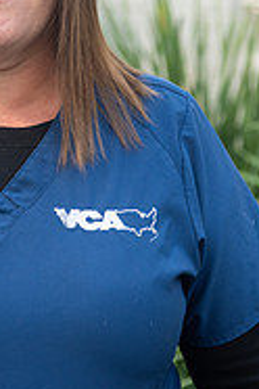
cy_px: -15
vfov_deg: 12.7
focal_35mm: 160
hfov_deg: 8.5
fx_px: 1727
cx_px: -8
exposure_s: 1/200
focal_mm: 66
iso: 400
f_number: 4
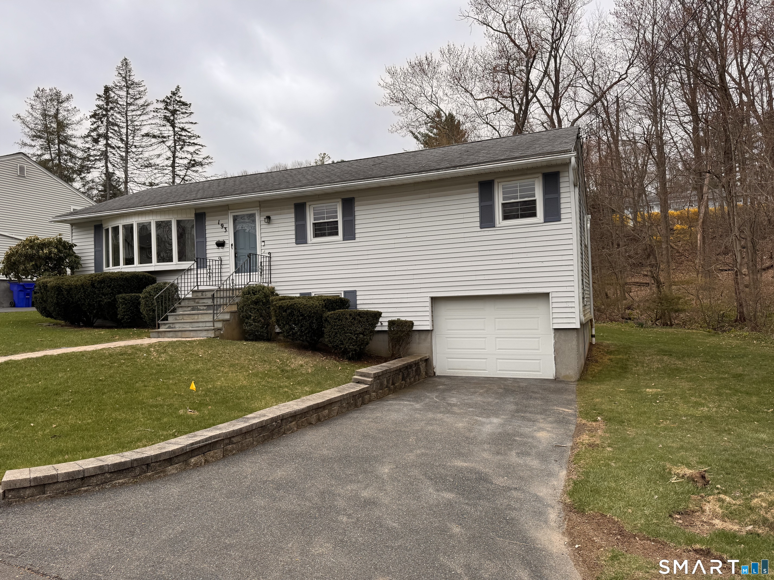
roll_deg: +1.8
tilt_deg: +0.7
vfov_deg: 56.8
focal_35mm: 24
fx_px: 537
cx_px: 387
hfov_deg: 71.6
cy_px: 290
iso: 80
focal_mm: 6.76
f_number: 1.78
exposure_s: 1/2959
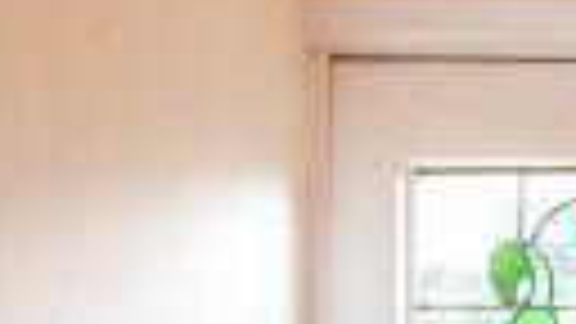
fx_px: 2169
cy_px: 614
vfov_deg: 8.2
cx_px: 1202
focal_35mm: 142
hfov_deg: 12.9
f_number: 13
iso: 200
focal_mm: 17
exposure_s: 1/1.67
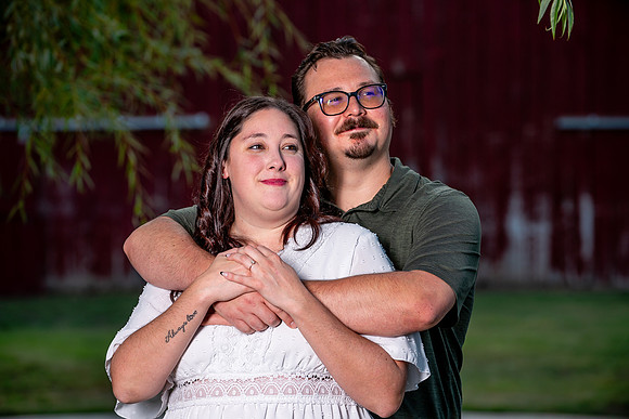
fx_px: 2272
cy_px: 210
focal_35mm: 130
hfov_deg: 15.8
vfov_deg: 10.6
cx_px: 314
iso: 80
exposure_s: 1/125
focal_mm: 130
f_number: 5
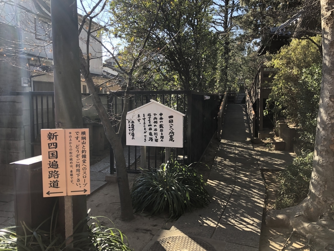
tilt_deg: -5.4
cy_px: 126
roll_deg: +0.8
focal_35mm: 28
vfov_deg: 49.7
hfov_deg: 63.4
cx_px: 167
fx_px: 270
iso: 20
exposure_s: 1/358
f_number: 1.8
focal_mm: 3.99
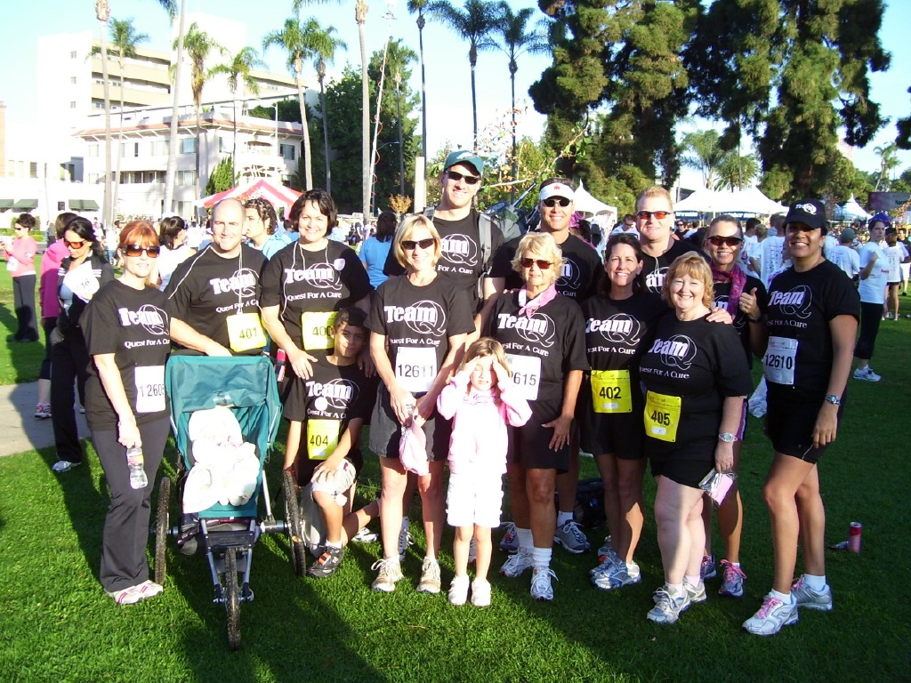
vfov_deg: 39.7
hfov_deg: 51.4
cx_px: 456
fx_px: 947
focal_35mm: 36
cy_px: 342
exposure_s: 1/350
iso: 80
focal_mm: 6
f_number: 2.7
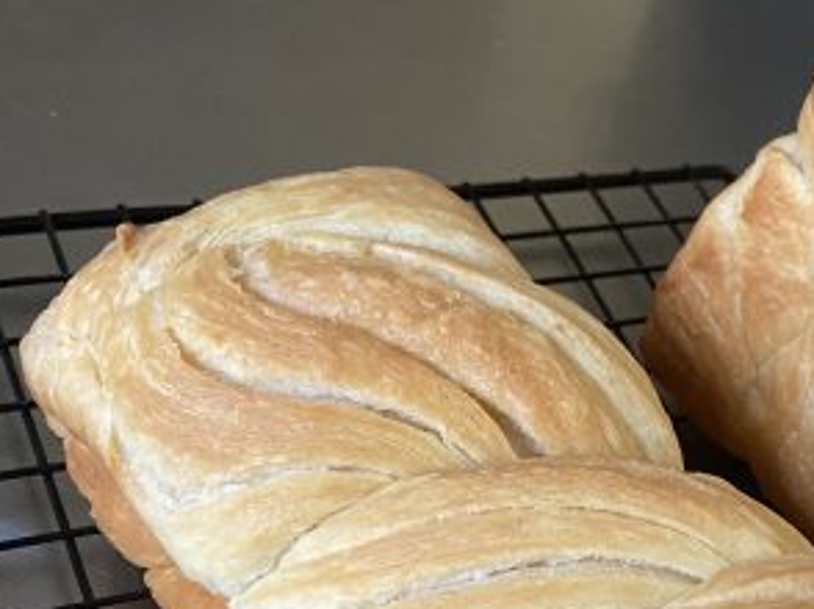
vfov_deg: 24.1
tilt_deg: -46.7
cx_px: 793
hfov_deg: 30.6
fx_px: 1386
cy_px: 543
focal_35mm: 59
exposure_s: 1/60
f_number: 1.8
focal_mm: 4.25
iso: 320
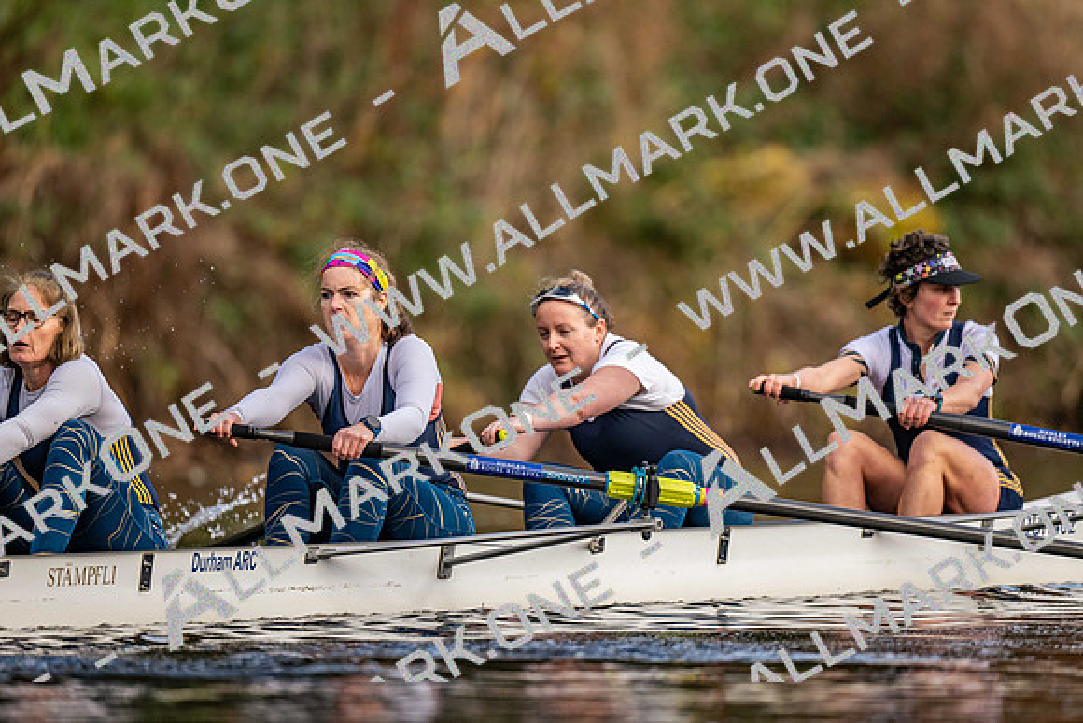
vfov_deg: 2.3
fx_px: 18053
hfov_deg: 3.4
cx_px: 542
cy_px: 362
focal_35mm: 600
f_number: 4
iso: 1000
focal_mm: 600
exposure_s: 1/2500
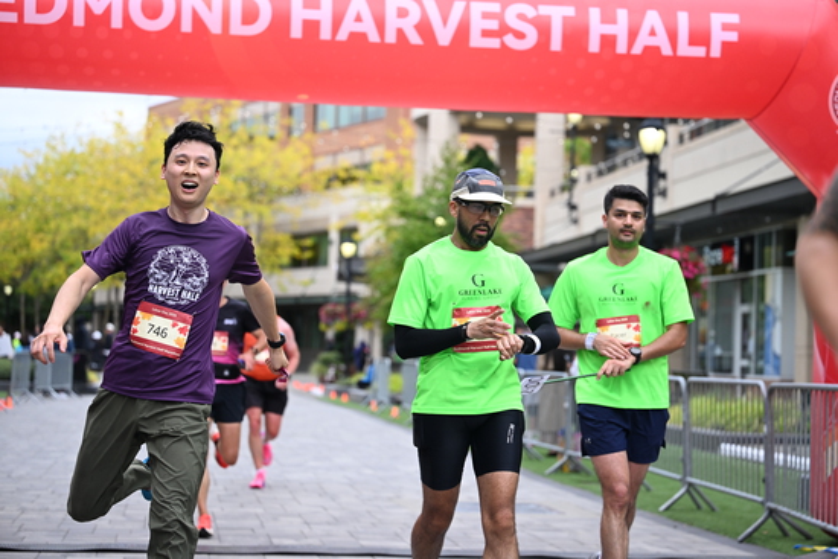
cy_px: 280
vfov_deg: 18.2
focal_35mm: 75
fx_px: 1746
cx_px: 419
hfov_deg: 27.0
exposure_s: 1/2000
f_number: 2.8
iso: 640
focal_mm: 75
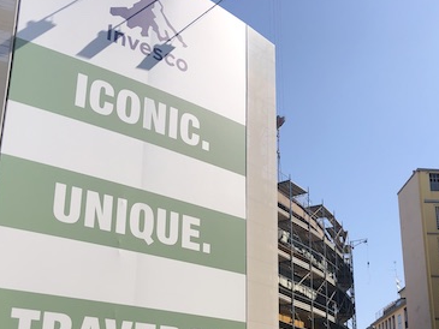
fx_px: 584
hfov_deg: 41.1
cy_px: 262
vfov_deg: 30.8
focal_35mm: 46
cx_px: 259
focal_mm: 3.99
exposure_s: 1/2558
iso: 20
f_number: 1.8
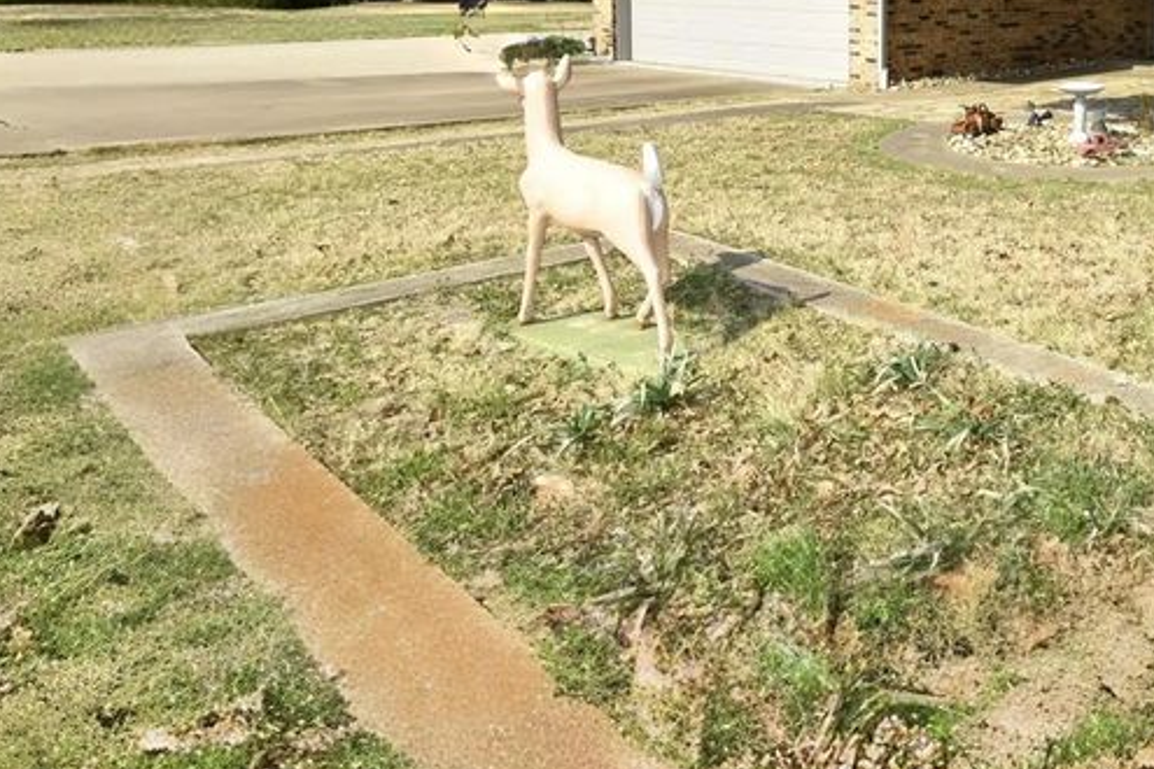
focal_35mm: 31
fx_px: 994
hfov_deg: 50.9
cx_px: 1105
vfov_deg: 38.5
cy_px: 34
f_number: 9
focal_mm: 10
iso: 100
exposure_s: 1/200
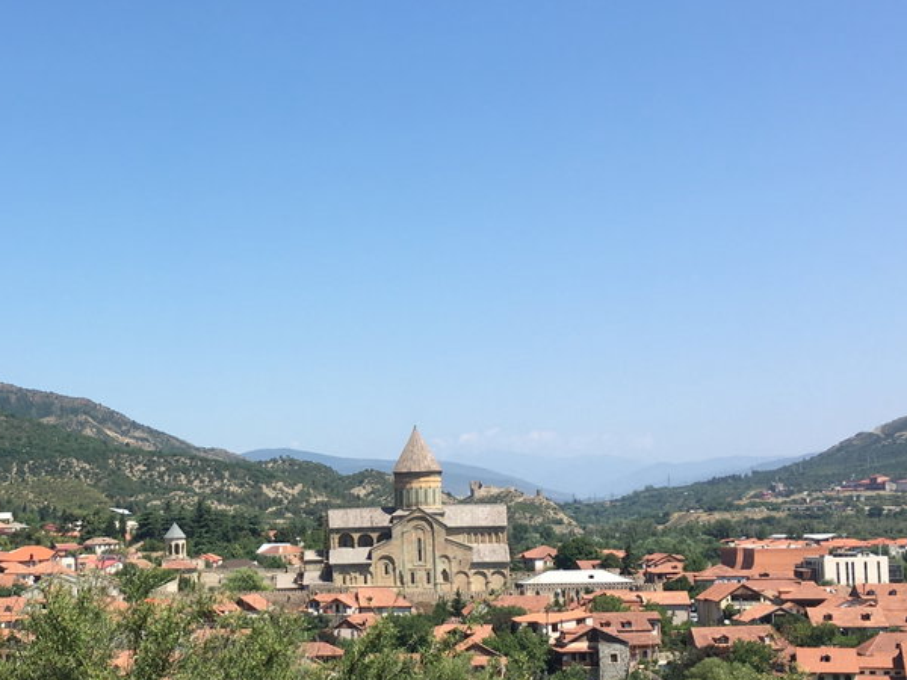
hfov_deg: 32.3
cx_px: 181
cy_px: 447
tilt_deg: +5.0
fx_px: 1520
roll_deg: +1.1
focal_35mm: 58
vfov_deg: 25.1
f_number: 2.2
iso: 25
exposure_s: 1/1326
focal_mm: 4.15
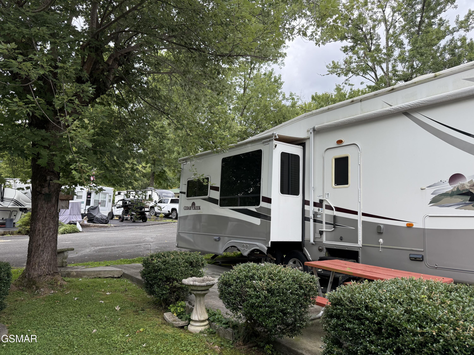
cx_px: 237
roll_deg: -2.4
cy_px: 178
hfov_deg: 71.6
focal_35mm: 24
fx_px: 329
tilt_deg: +7.0
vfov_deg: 56.8
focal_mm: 6.76
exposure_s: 1/584
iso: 100
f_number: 1.78
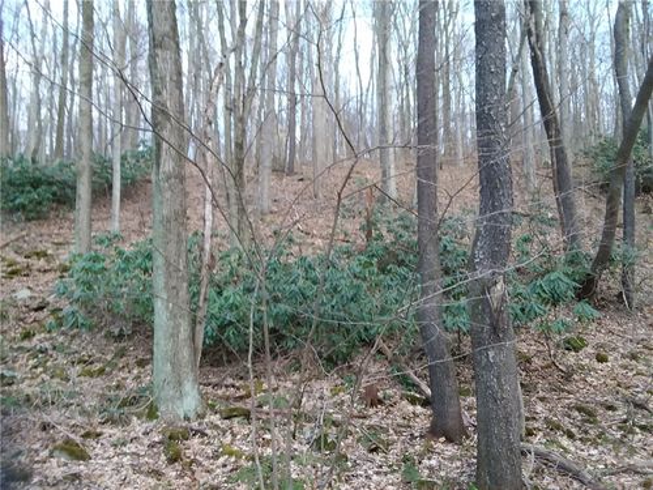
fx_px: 547
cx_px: 326
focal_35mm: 29
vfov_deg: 48.2
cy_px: 245
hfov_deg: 61.7
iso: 160
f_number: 1.9
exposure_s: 1/20
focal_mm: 2.47
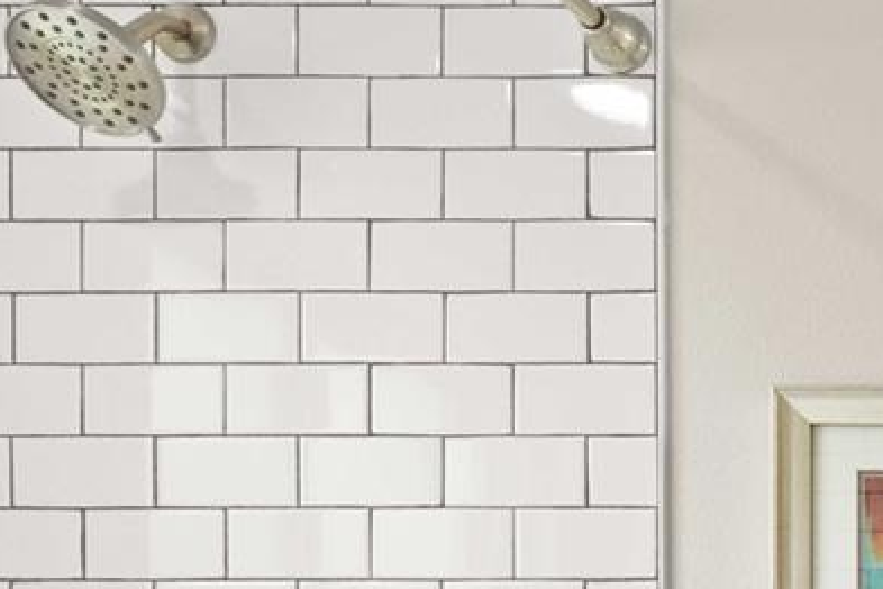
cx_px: 1380
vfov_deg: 18.3
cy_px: 1014
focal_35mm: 61
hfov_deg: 24.3
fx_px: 1496
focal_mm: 10
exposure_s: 1/4
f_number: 10
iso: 200
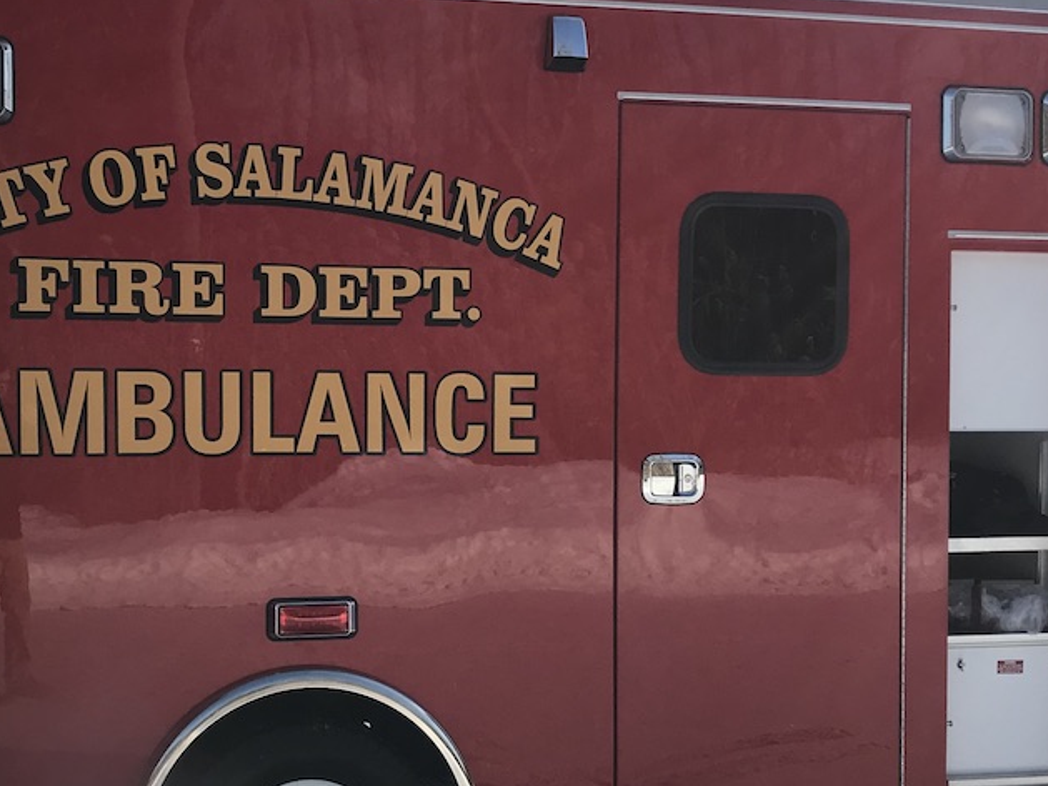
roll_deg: +0.1
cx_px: 407
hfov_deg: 33.6
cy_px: 470
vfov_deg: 25.6
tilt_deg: -0.4
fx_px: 1726
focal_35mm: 57
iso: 20
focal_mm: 3.99
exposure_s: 1/2227
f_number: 1.8
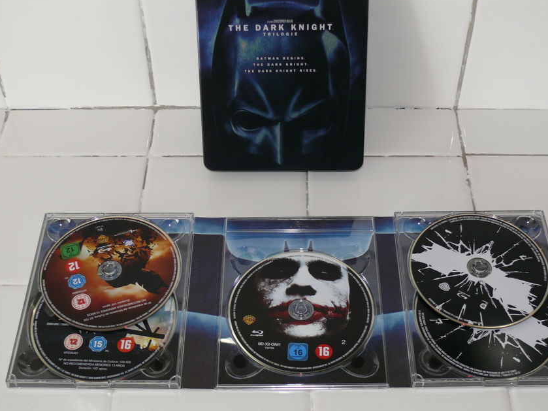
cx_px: 287
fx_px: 886
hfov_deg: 34.3
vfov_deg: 26.1
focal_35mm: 56
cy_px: 183
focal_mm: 9
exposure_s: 1/30
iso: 100
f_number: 2.8
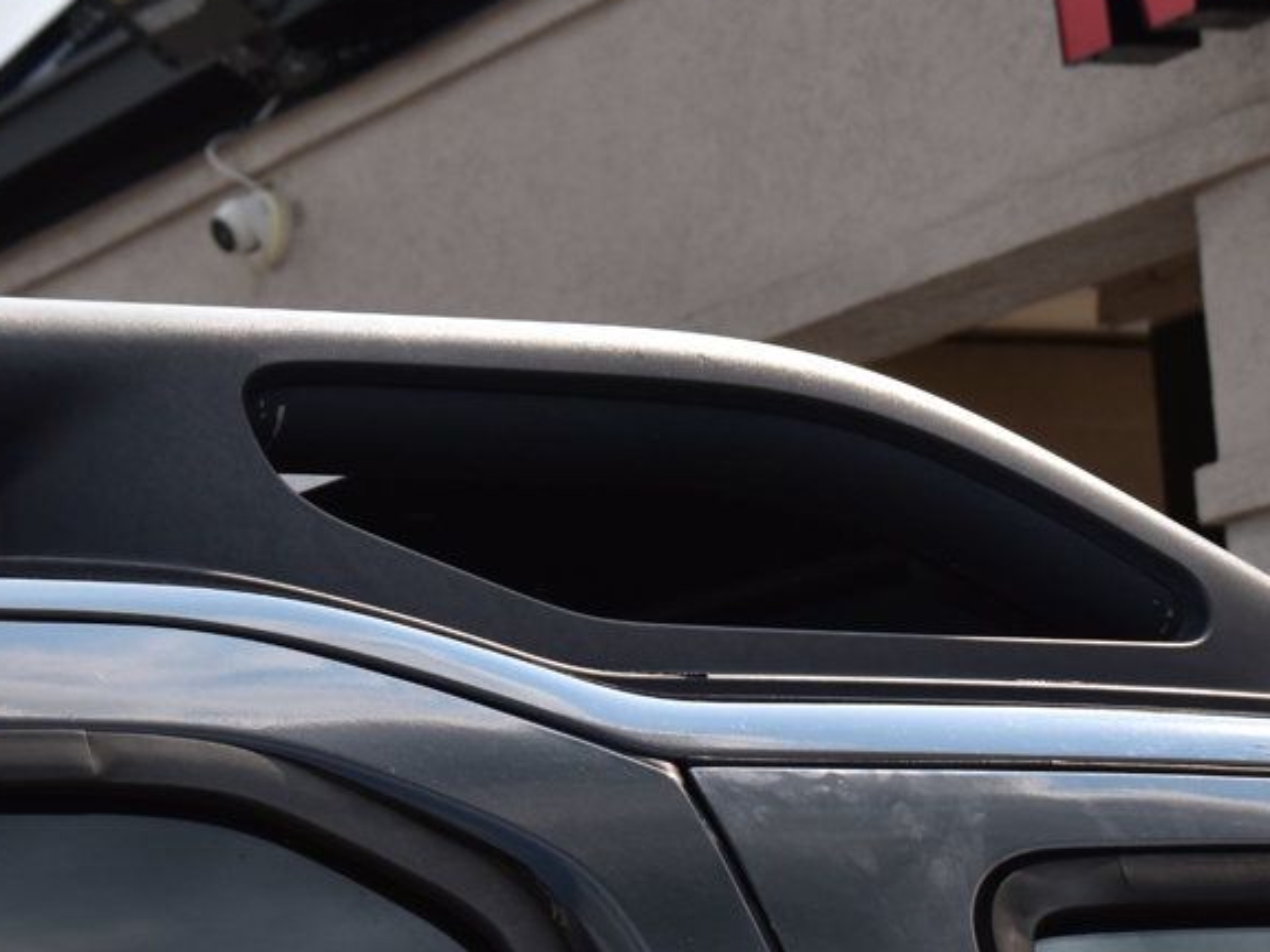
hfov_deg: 14.0
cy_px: 436
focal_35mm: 141
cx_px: 536
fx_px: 5168
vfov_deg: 10.5
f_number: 11
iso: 400
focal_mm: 55
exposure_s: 1/500
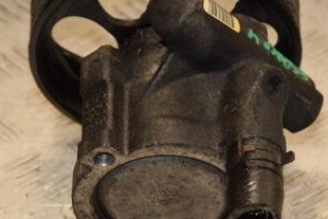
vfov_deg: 5.3
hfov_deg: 7.9
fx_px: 2379
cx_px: 142
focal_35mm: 261
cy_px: 101
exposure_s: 1/200
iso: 800
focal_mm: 90
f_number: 6.3
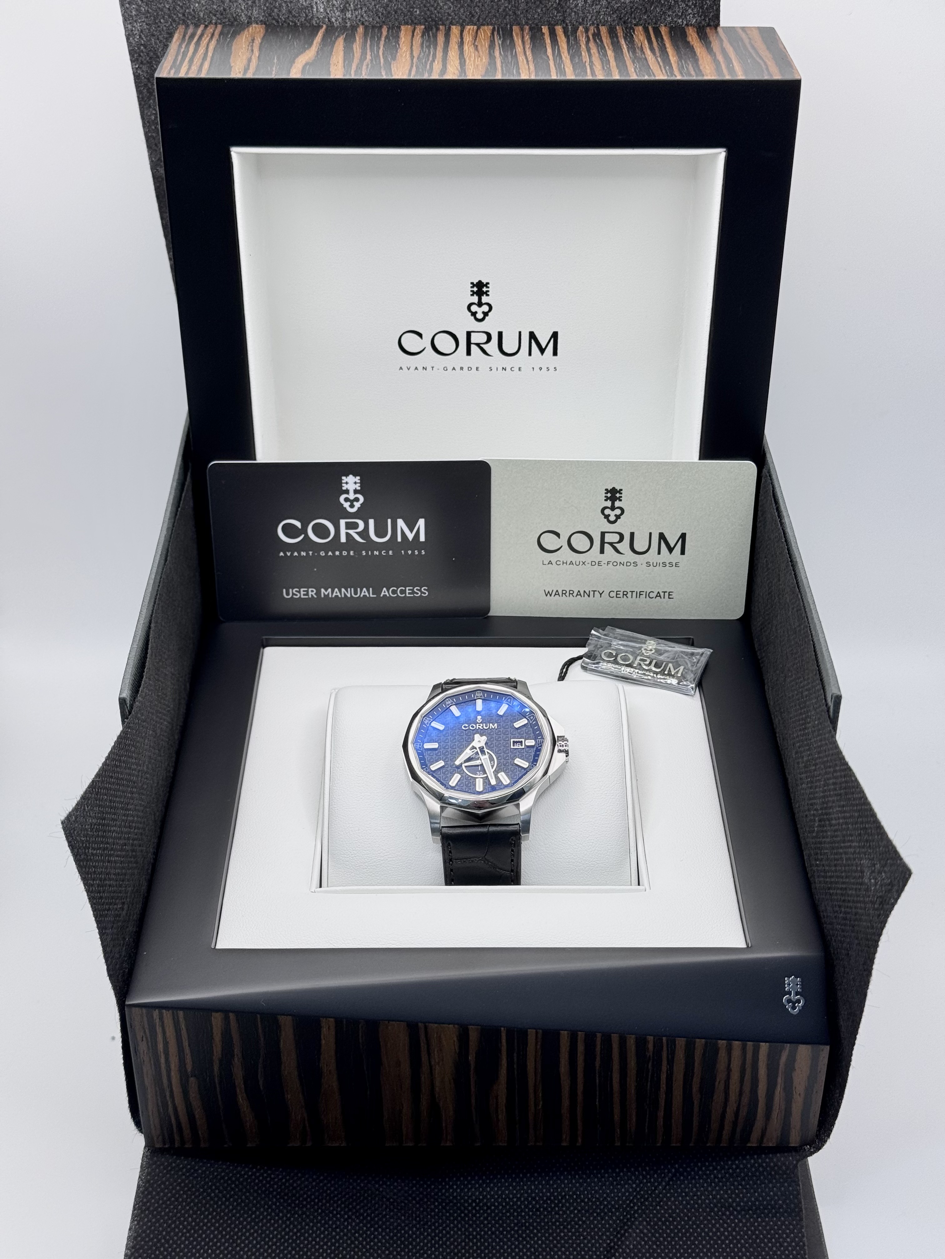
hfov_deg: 30.3
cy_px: 630
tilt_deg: -34.3
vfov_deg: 39.7
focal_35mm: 48
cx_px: 472
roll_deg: +1.0
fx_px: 1747
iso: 50
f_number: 1.78
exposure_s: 1/123
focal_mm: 6.76
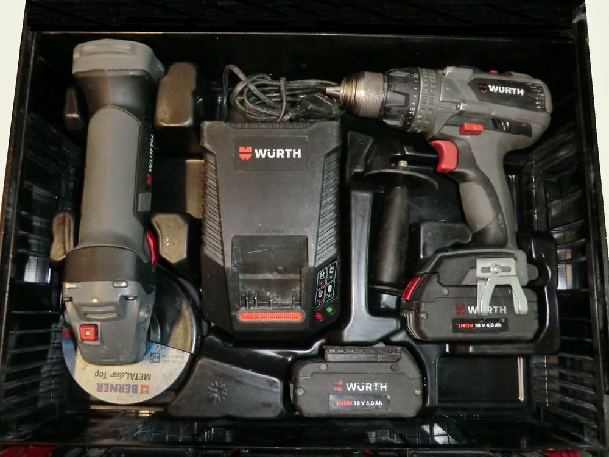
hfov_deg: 61.7
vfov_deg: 48.2
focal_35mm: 29
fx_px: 510
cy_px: 228
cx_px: 304
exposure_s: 1/25
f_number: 3.5
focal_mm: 5.2
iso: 400
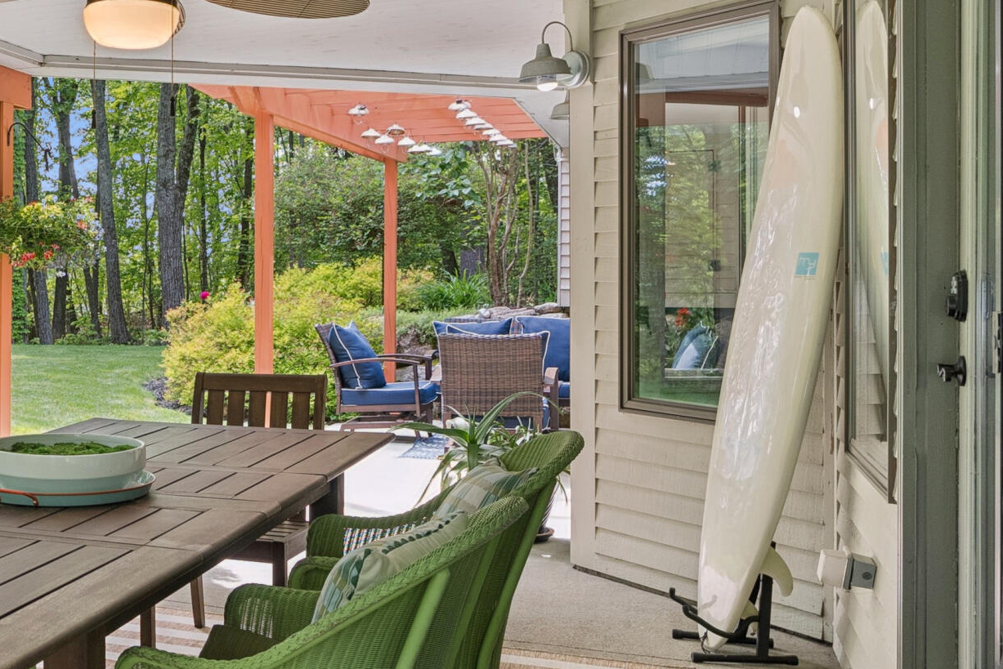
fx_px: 1226
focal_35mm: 44
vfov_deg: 30.5
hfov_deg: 38.5
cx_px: -41
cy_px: 271
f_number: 7.1
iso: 320
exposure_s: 1/30
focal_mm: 18
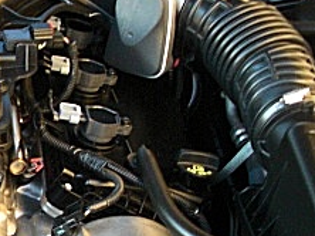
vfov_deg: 14.1
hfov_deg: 18.0
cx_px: -61
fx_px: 945
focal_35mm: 104
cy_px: 195
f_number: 2.8
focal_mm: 6.3
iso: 400
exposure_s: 1/100
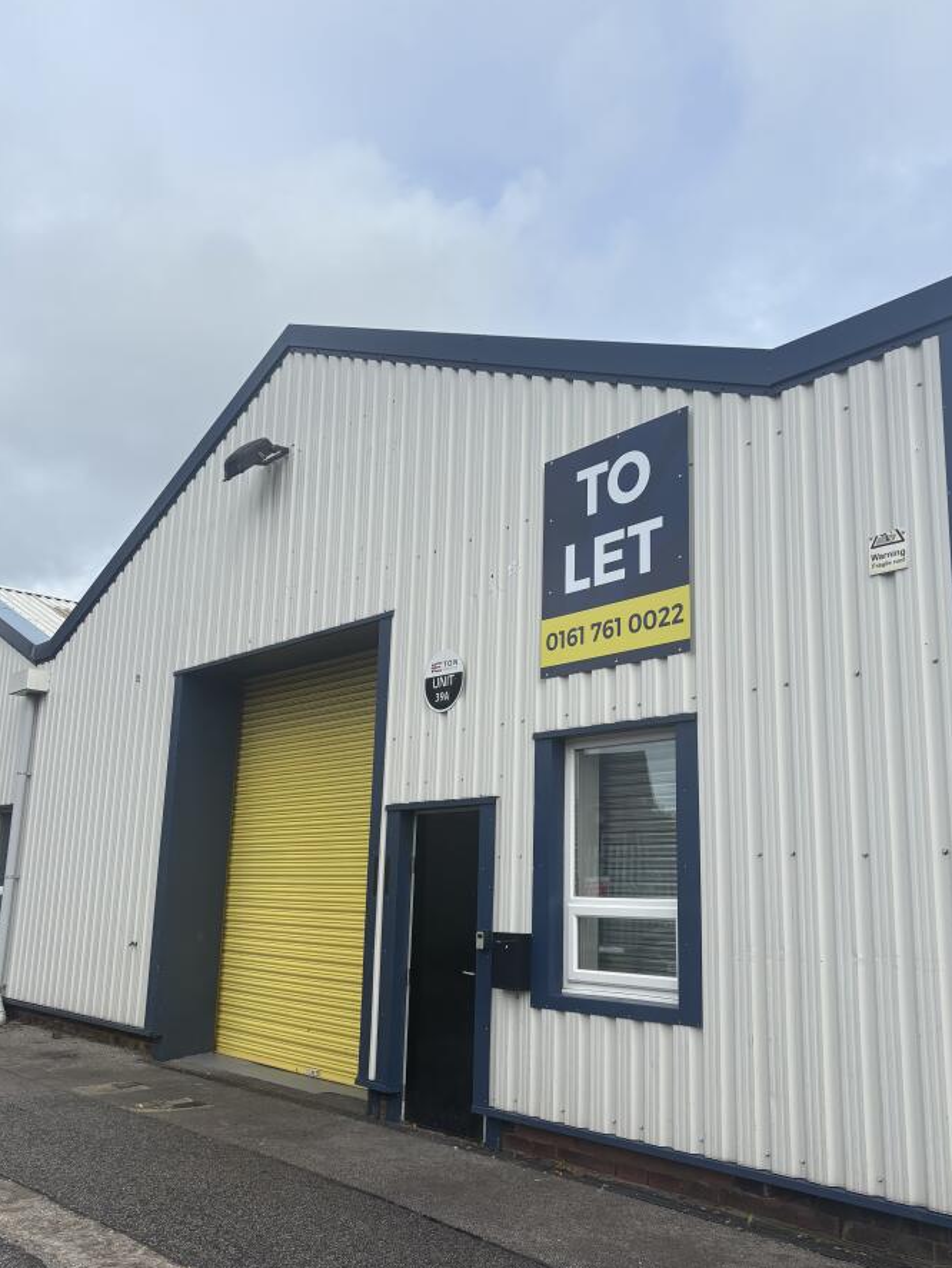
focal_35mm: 30
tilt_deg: +10.8
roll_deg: -1.8
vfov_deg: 59.9
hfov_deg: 46.8
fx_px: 1099
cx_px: 523
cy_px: 656
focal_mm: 5.96
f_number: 1.6
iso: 50
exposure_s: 1/3534
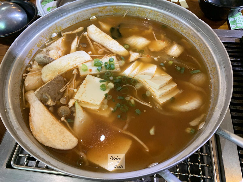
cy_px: 91
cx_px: 122
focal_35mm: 26
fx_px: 183
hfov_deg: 67.3
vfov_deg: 53.1
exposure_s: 1/60
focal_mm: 4.25
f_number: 1.8
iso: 250
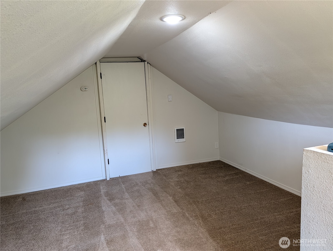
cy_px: 126
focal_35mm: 24
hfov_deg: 71.5
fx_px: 231
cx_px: 166
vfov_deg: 56.9
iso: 151
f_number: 1.68
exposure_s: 1/60
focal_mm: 6.9
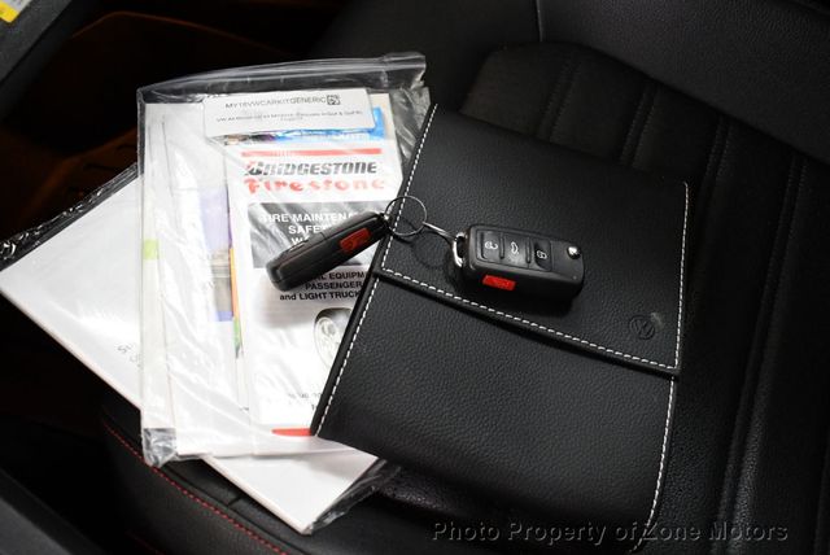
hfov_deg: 53.1
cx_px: 415
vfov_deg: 36.9
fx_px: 831
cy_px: 278
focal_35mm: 36
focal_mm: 18
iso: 3200
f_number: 3.5
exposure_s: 1/80
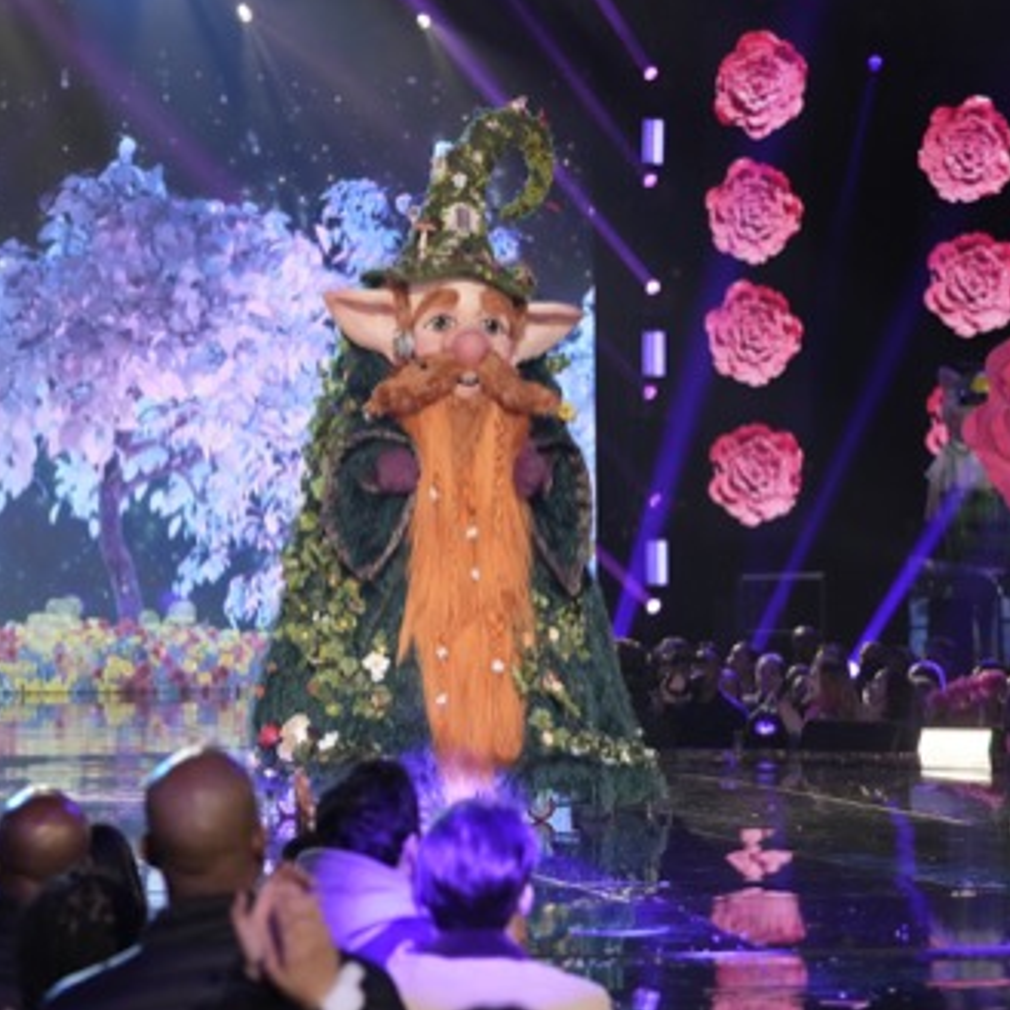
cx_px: 454
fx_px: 3367
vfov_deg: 17.1
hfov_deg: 17.1
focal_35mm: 102
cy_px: 502
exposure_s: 1/250
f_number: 4
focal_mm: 79
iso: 5000
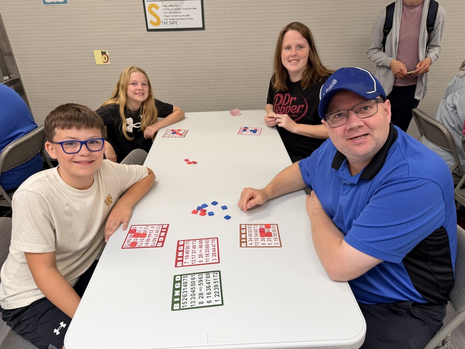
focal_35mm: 24
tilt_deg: -28.5
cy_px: 174
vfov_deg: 56.8
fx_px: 322
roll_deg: +2.1
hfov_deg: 71.6
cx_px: 232
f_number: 1.78
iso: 125
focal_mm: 6.76
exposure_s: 1/100
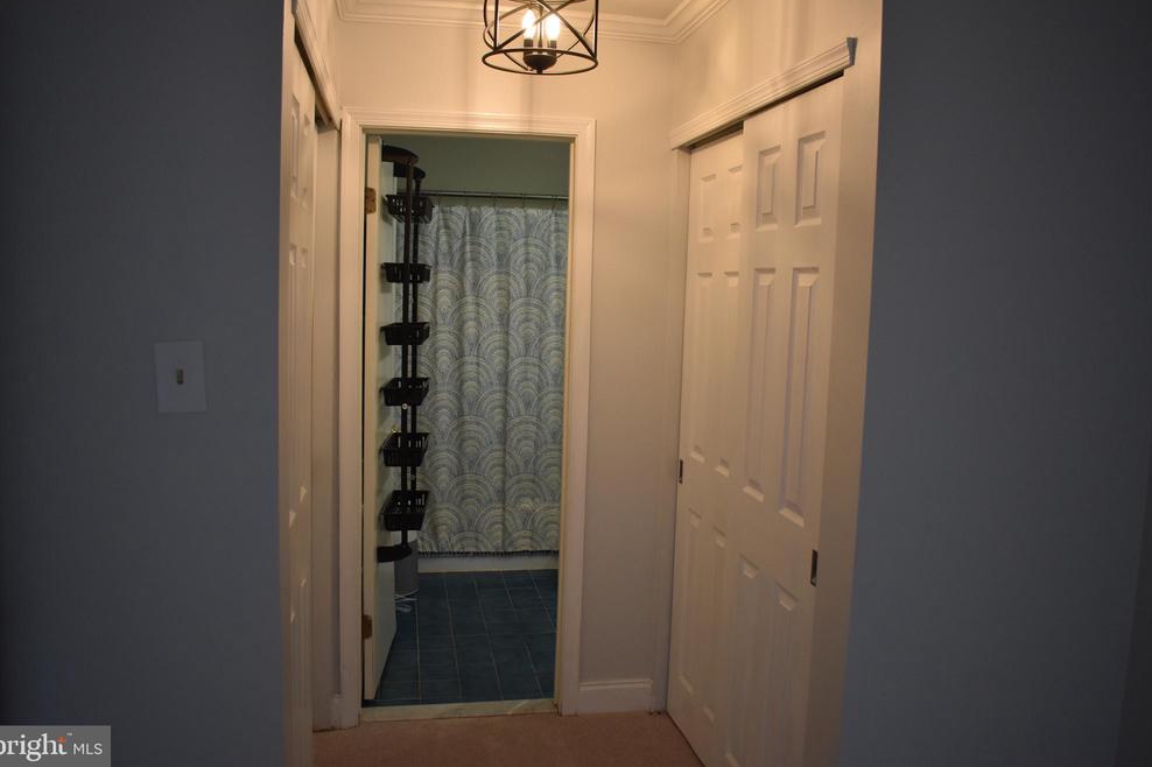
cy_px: 370
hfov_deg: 65.5
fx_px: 896
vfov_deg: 46.4
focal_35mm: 28
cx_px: 578
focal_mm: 18
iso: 800
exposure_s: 1/200
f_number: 3.5
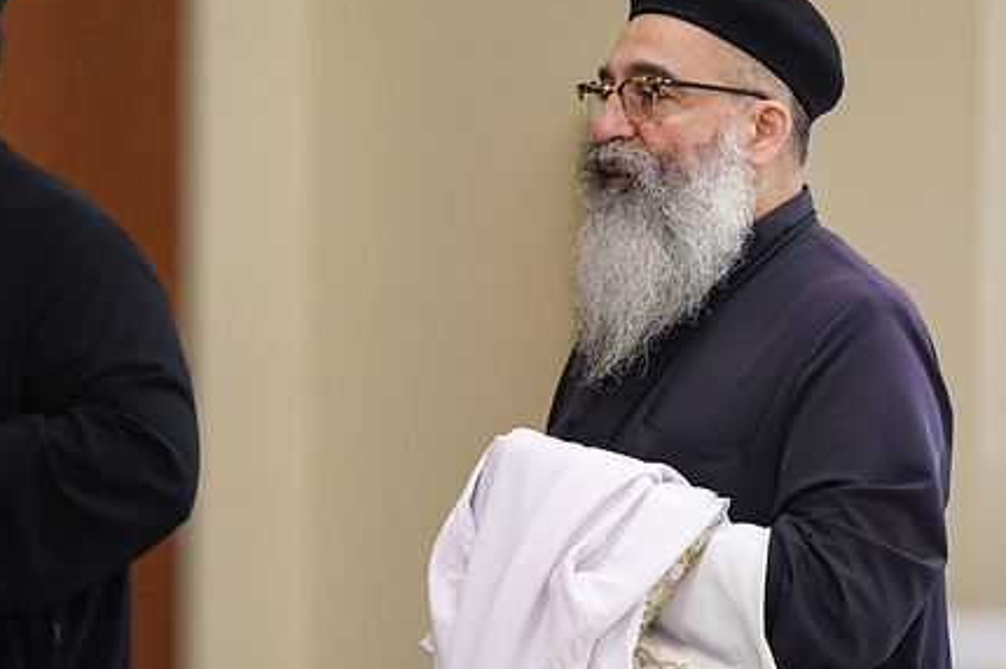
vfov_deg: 5.1
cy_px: 380
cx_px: 573
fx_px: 7539
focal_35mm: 270
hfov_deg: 7.6
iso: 1250
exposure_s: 1/160
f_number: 2.8
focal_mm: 200
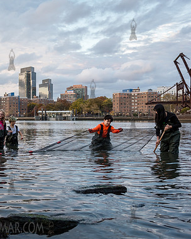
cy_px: 120
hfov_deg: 29.6
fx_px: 339
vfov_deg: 38.8
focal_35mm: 48
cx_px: 7
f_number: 3.5
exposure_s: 1/200
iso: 800
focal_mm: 32
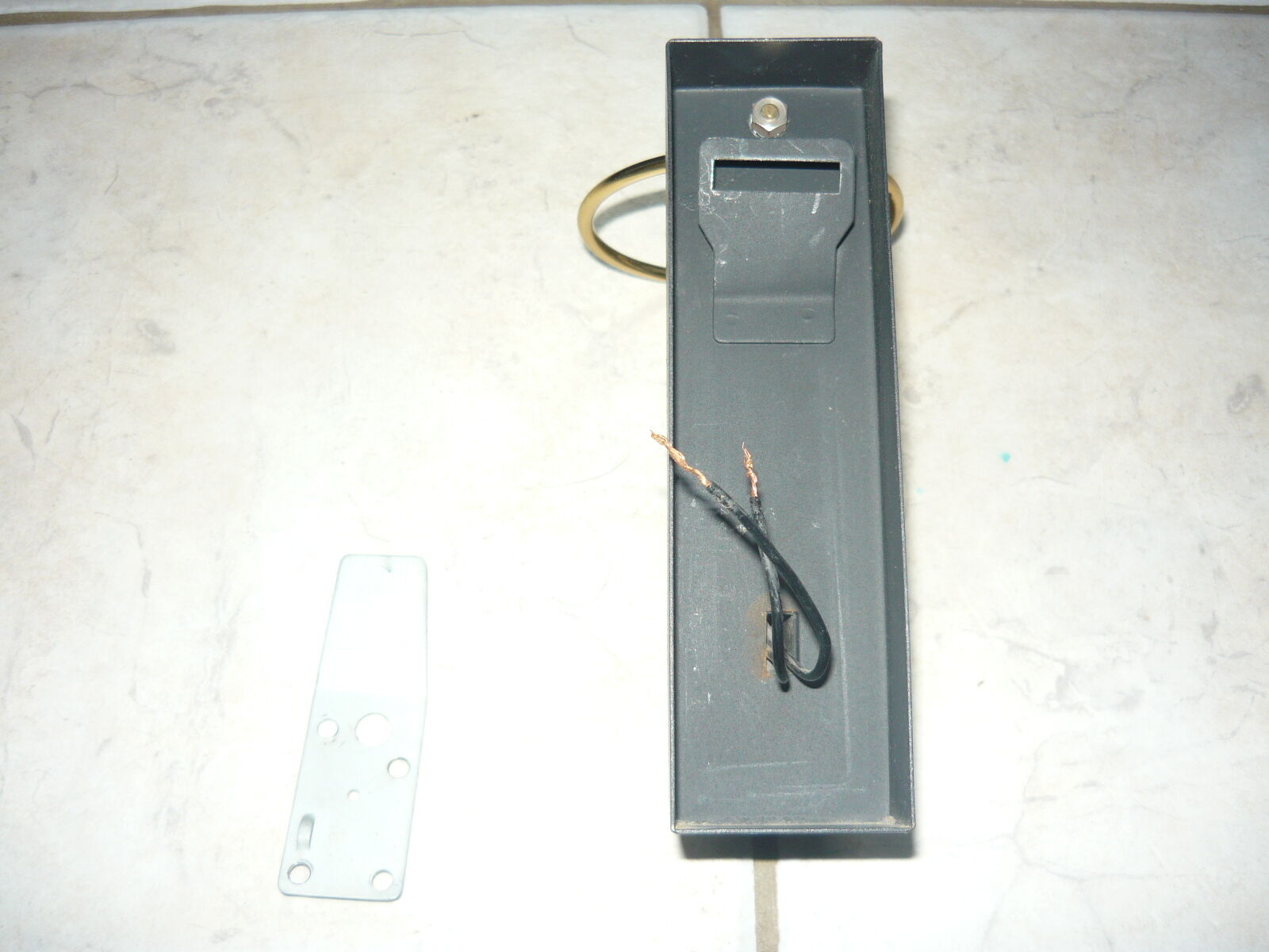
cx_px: 634
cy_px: 476
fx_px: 1210
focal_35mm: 33
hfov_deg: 55.4
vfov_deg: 42.9
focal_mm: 5.5
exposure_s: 1/30
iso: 100
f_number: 2.8
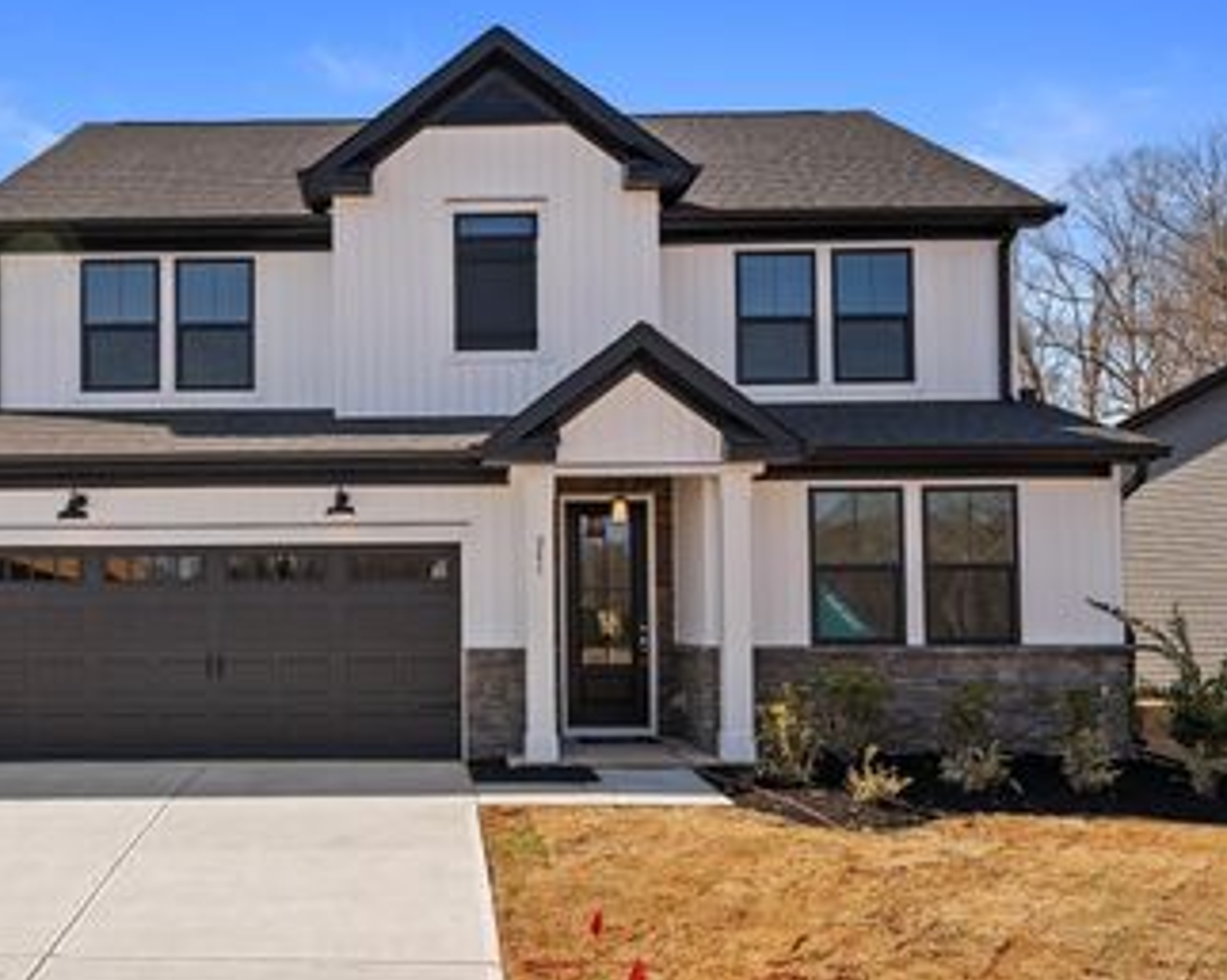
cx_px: 396
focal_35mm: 35
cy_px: 585
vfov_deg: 42.0
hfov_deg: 50.5
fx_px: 1270
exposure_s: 1/250
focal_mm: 24
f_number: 6.3
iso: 100
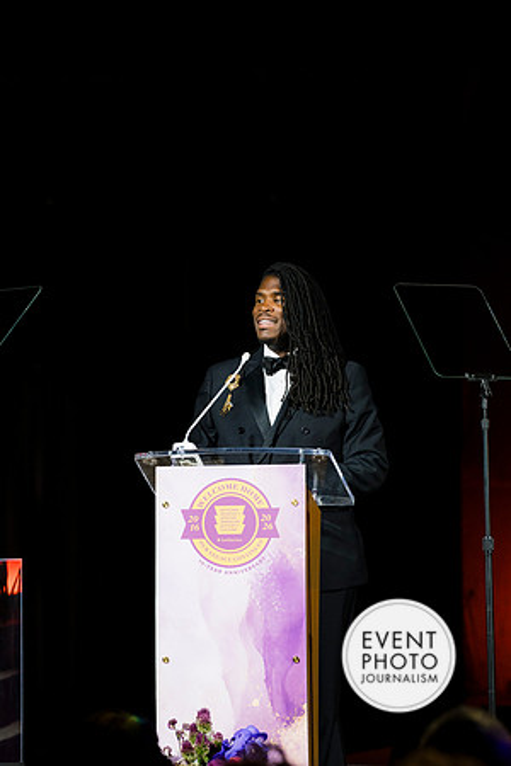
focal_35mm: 225
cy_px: 383
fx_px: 4790
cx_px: 256
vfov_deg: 9.1
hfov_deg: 6.1
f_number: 3.5
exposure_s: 1/100
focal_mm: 150
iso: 280
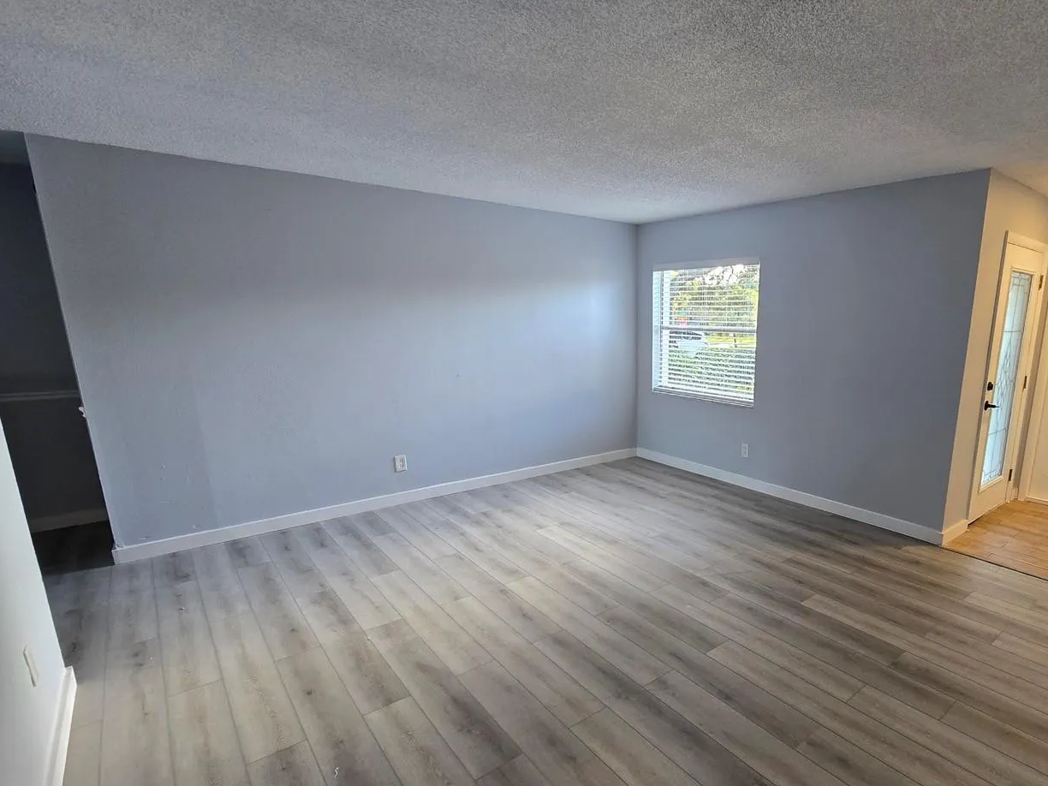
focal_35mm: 17
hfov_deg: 89.0
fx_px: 515
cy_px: 450
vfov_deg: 74.3
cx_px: 661
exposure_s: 1/60
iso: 200
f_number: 2.2
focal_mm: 2.2
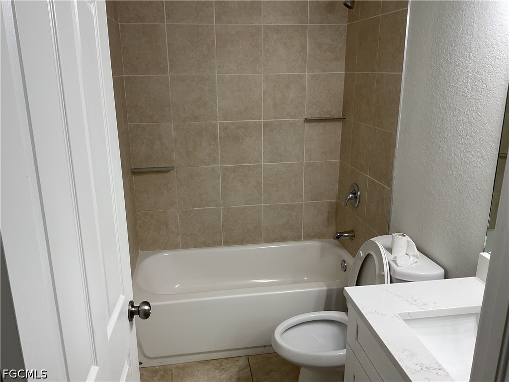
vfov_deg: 48.2
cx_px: 254
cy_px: 191
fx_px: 426
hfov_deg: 61.7
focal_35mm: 29
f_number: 1.8
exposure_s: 1/120
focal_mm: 3
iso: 50
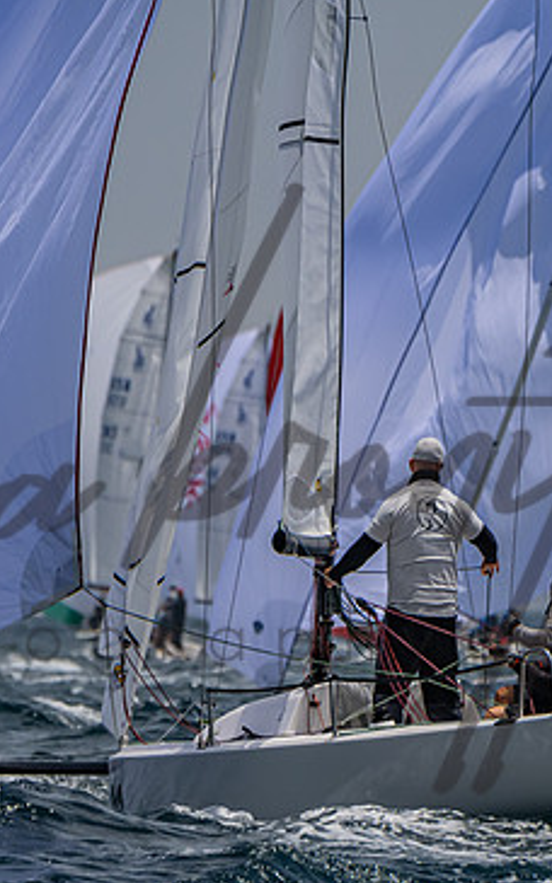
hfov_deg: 1.9
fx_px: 17000
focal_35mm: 706
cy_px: 618
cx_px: 380
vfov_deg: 3.0
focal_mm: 320
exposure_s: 1/4000
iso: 400
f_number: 6.3
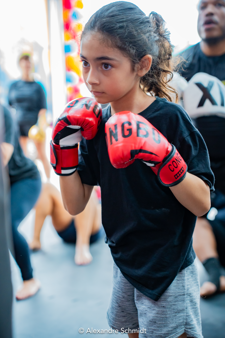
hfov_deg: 22.3
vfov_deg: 32.9
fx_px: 572
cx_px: 112
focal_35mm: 61
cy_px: 169
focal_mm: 61
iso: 4000
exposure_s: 1/320
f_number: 2.8
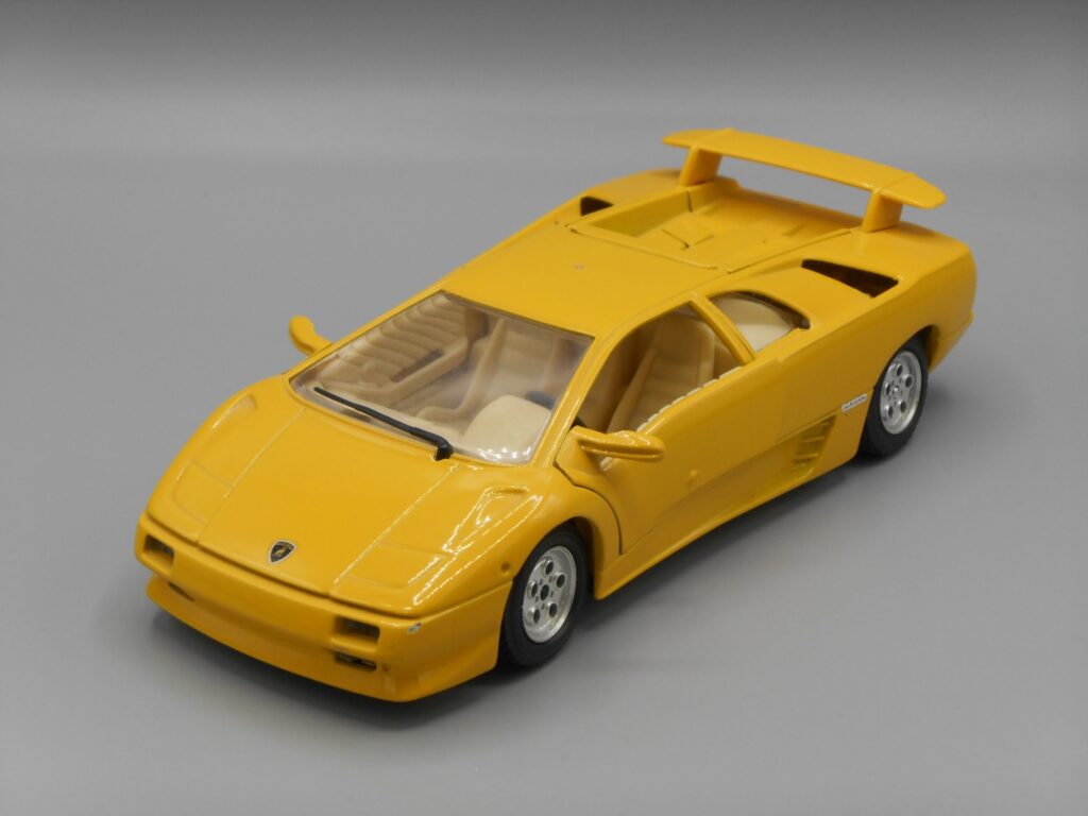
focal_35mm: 80
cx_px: 544
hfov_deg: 24.4
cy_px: 408
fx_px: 2514
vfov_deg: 18.4
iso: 200
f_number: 4.7
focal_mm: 14.3
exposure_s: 1/250
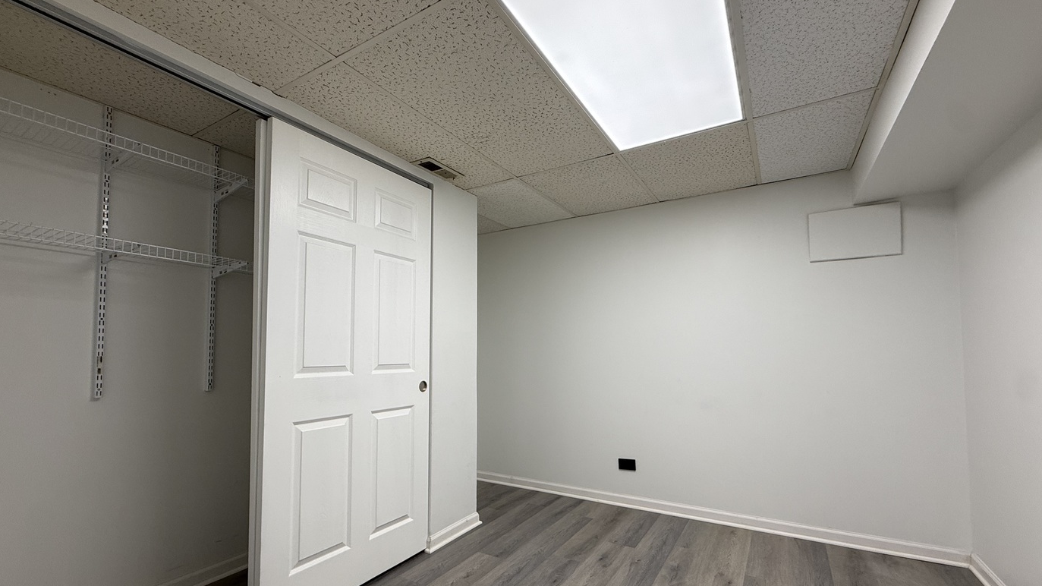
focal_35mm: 16
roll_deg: +0.0
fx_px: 442
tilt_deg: +2.9
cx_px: 519
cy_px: 332
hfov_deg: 99.4
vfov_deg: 66.8
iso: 100
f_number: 2.2
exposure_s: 1/120
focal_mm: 2.22
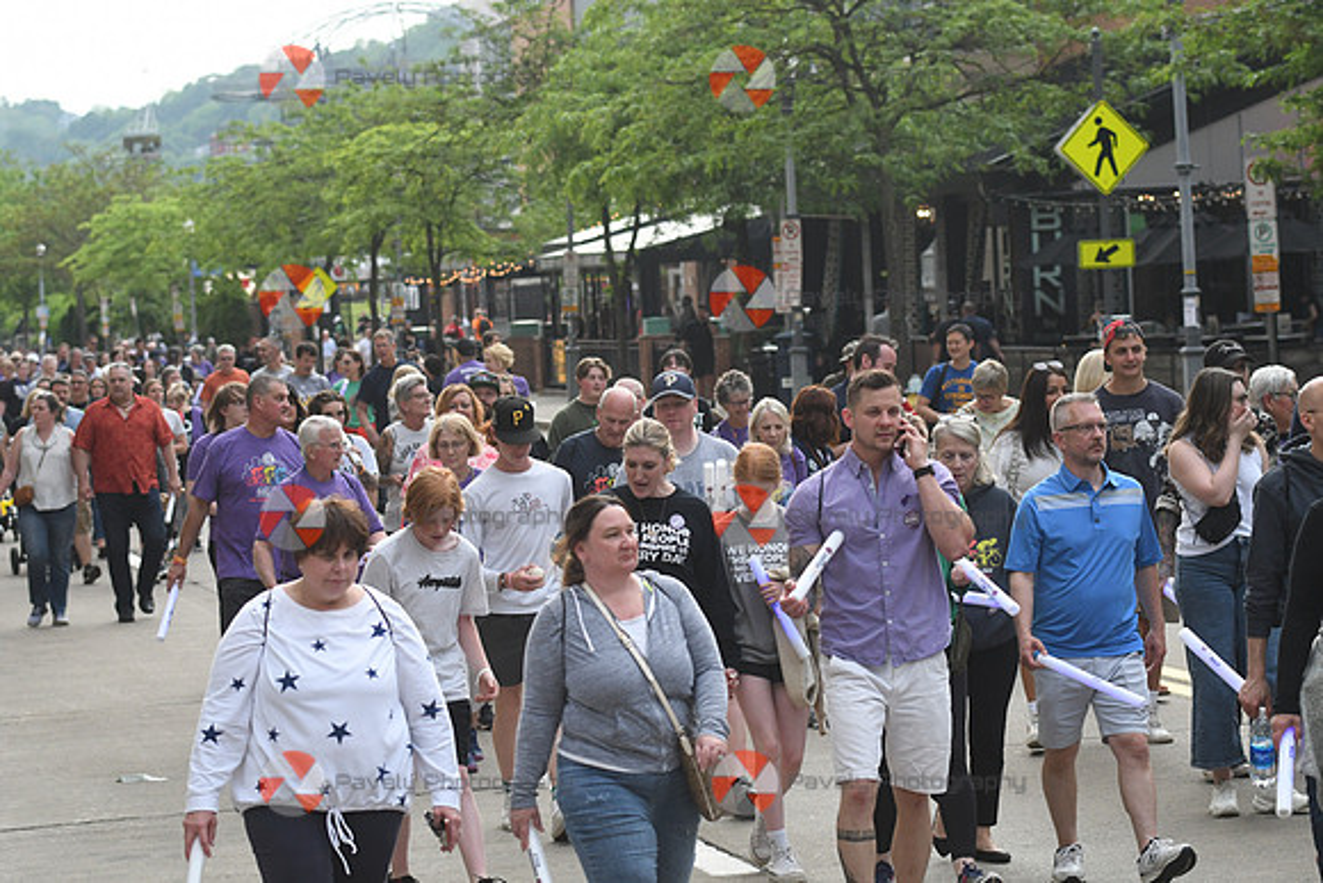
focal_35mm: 128
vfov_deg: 10.8
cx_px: 662
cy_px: 442
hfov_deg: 16.1
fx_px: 4687
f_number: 4
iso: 1250
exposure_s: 1/1000
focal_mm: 85
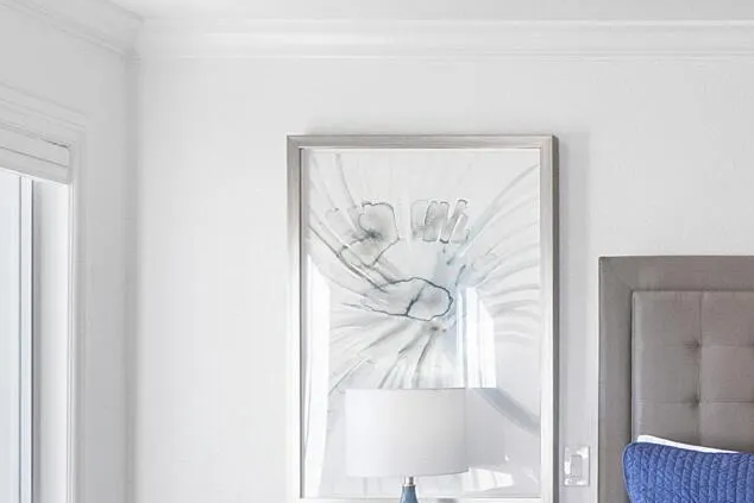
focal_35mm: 71
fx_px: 1487
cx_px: 945
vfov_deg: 19.0
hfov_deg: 25.1
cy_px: 397
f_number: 11
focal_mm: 10
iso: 160
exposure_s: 1/13
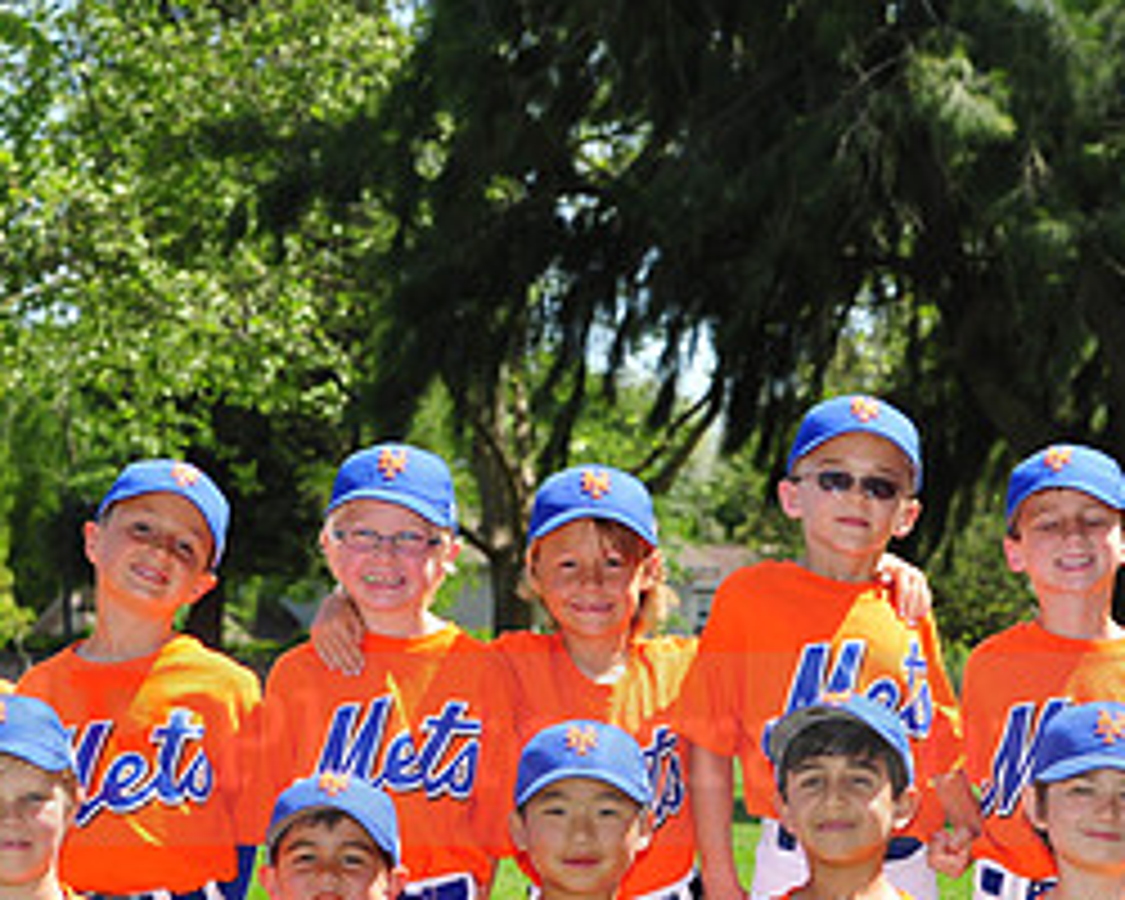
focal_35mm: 174
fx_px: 5793
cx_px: 518
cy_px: 711
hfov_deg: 11.1
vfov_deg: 8.9
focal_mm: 80
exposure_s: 1/250
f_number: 8
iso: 200
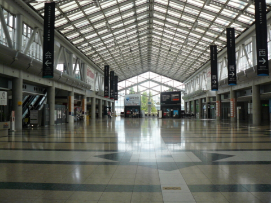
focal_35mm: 36
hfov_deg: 51.4
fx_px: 282
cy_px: 102
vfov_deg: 39.7
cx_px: 136
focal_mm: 6
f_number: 2.8
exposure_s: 1/500
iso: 200
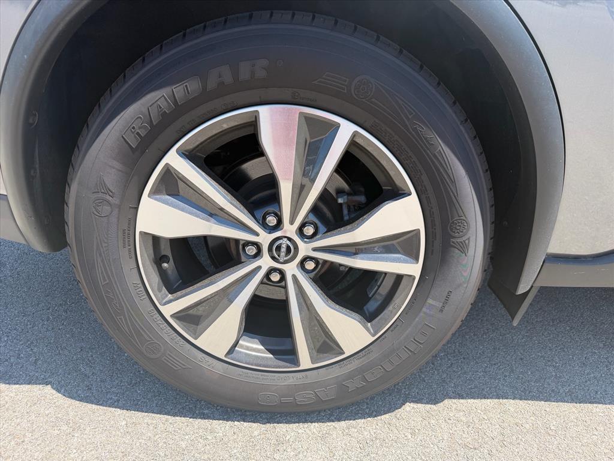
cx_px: 307
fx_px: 426
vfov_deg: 56.8
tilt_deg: -16.8
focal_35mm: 24
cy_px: 230
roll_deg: -2.4
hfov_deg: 71.6
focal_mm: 6.76
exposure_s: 1/1727
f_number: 1.78
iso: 100
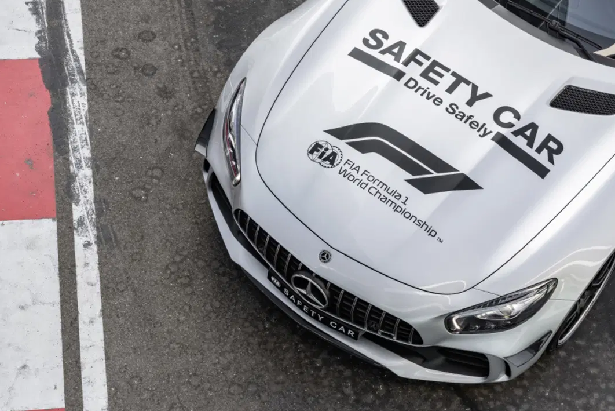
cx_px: 296
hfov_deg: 25.7
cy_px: 206
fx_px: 1350
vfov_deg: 17.3
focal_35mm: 79
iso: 100
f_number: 16
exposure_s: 1/13
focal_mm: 70
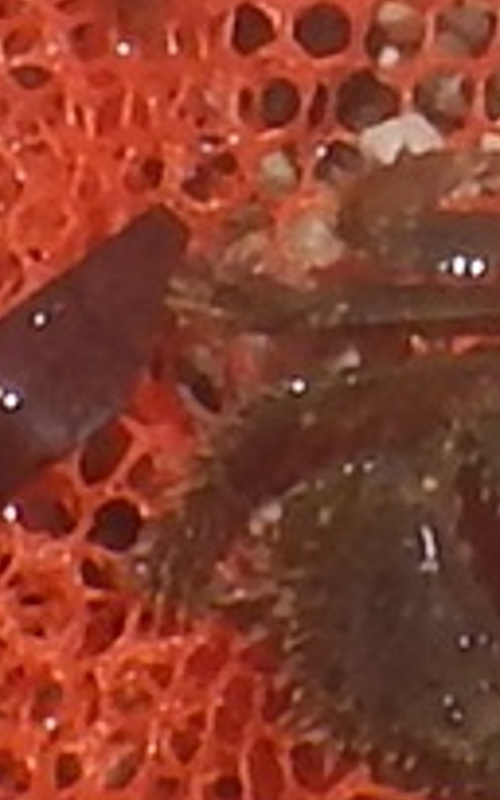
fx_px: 2705
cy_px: 523
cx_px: 1008
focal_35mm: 124
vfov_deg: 16.8
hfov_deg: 9.8
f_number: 7.8
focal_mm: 5
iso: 125
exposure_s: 1/500
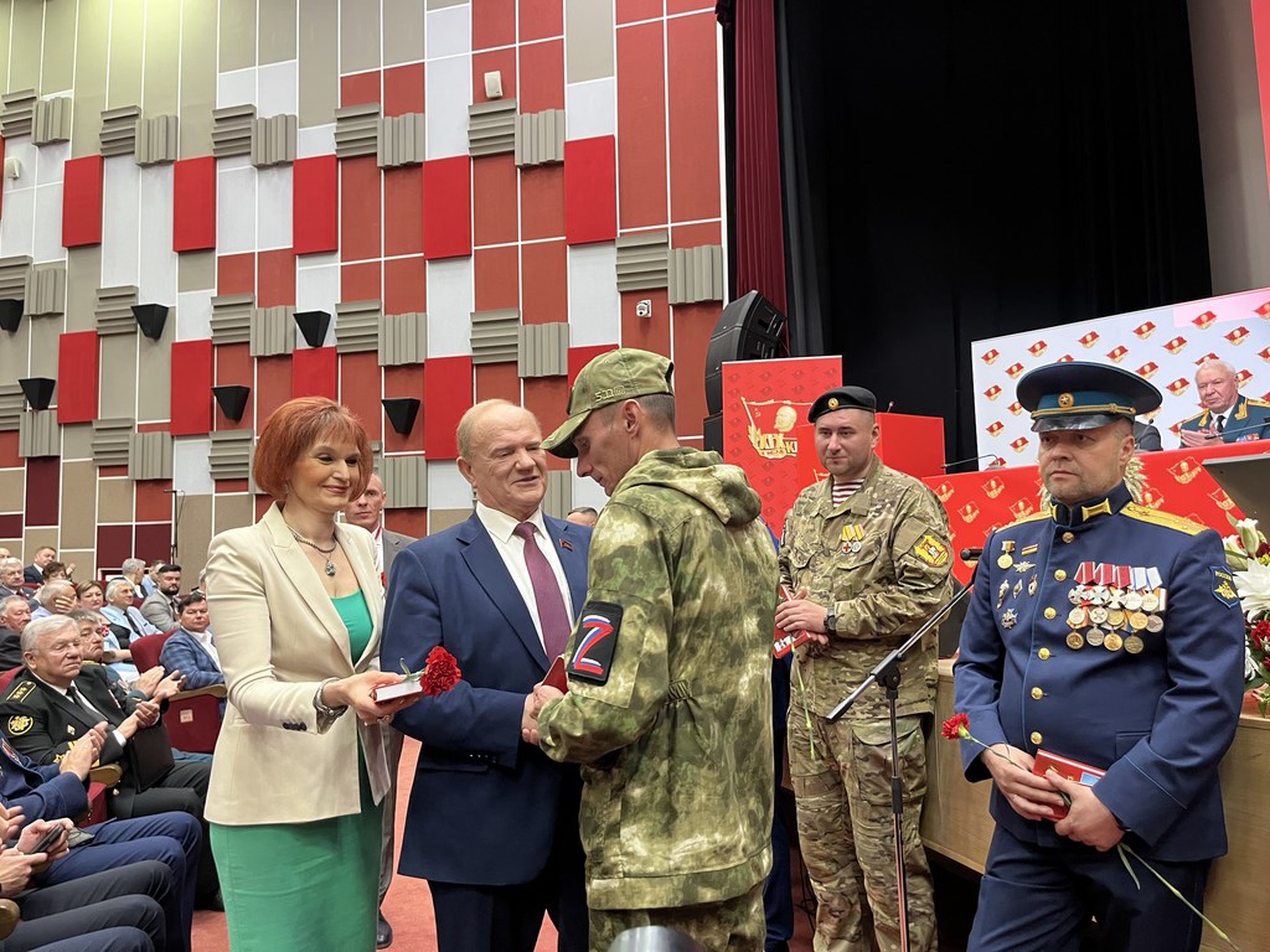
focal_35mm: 26
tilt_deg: +4.8
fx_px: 954
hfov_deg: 67.3
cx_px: 635
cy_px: 476
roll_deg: +1.6
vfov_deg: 53.1
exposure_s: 1/50
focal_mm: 5.1
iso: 250
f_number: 1.6
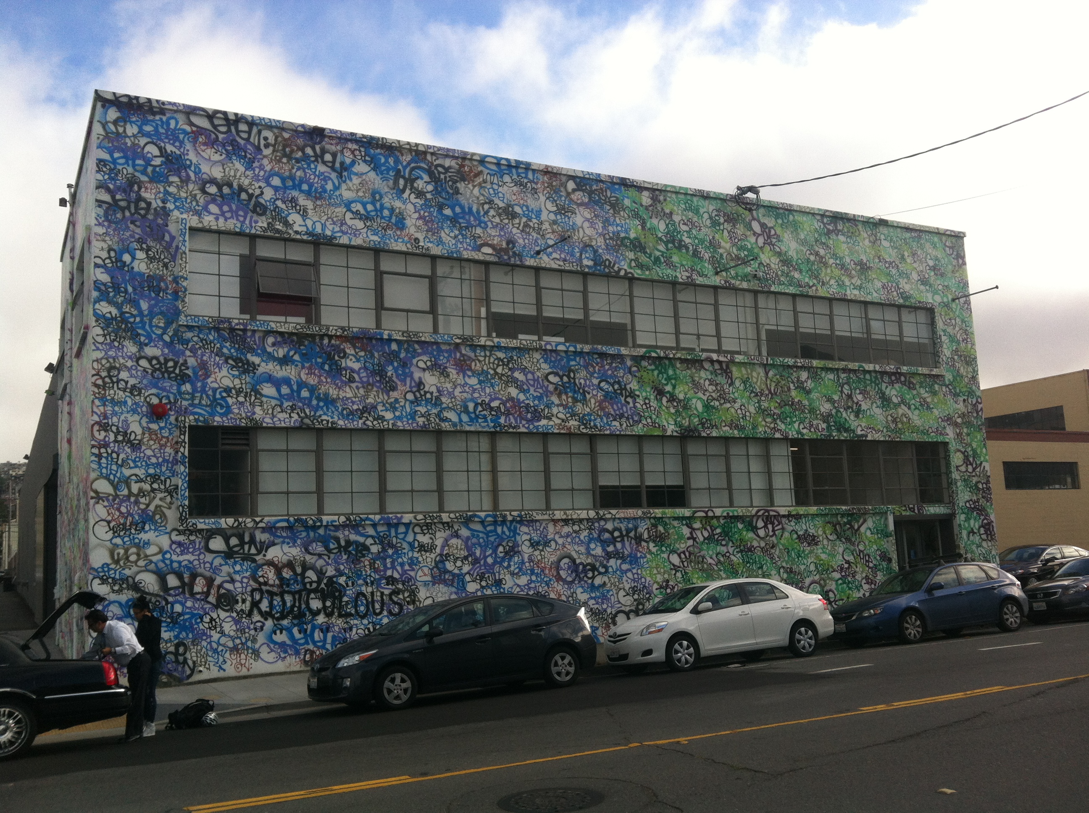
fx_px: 1099
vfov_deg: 40.6
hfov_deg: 52.7
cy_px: 406
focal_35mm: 35
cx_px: 544
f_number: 2.8
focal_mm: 3.85
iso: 80
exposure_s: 1/943
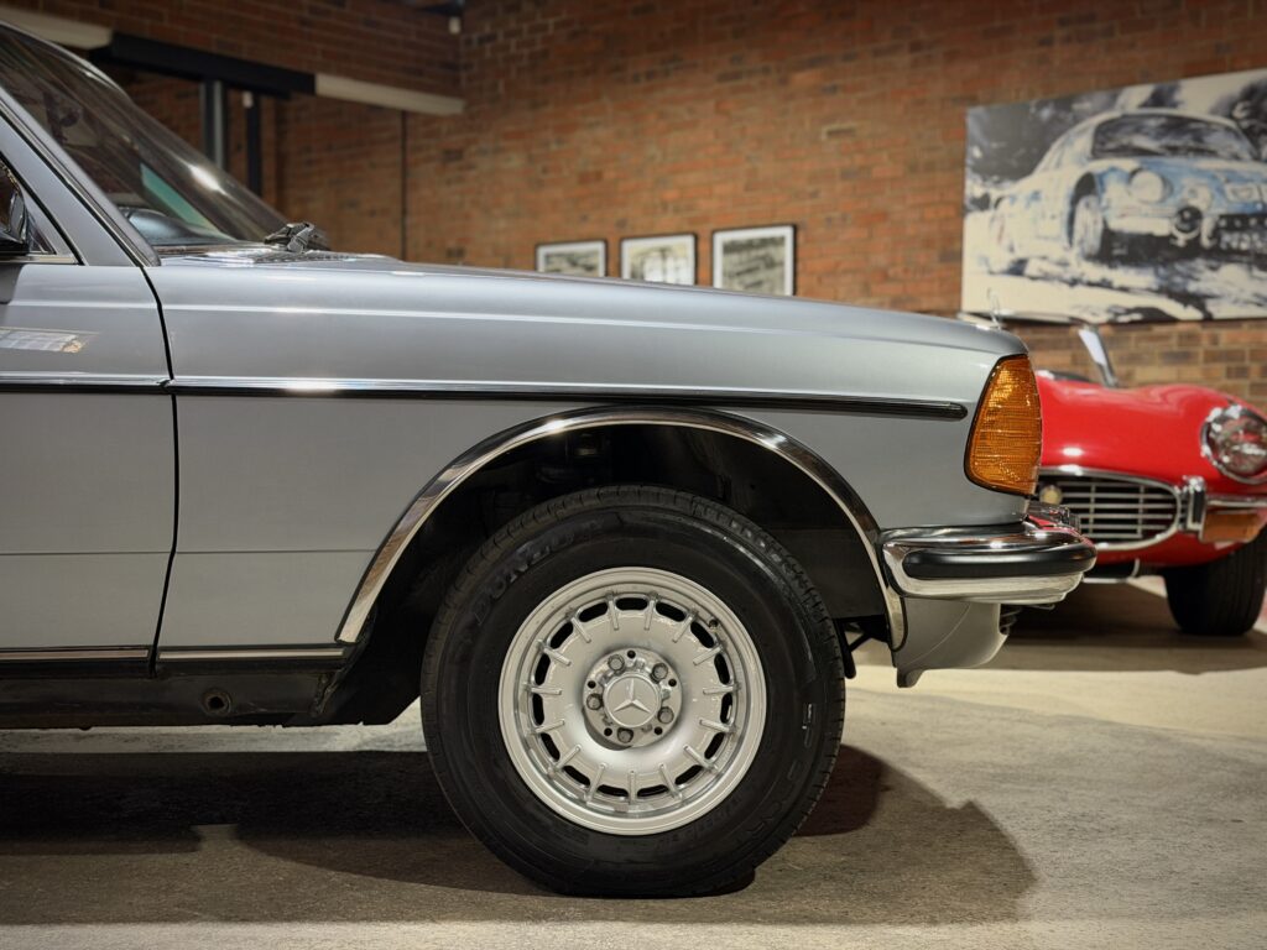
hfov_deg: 39.7
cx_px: 634
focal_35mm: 48
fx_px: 1757
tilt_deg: -1.6
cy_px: 475
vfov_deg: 30.3
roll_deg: -0.3
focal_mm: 6.76
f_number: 1.78
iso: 200
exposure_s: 1/50
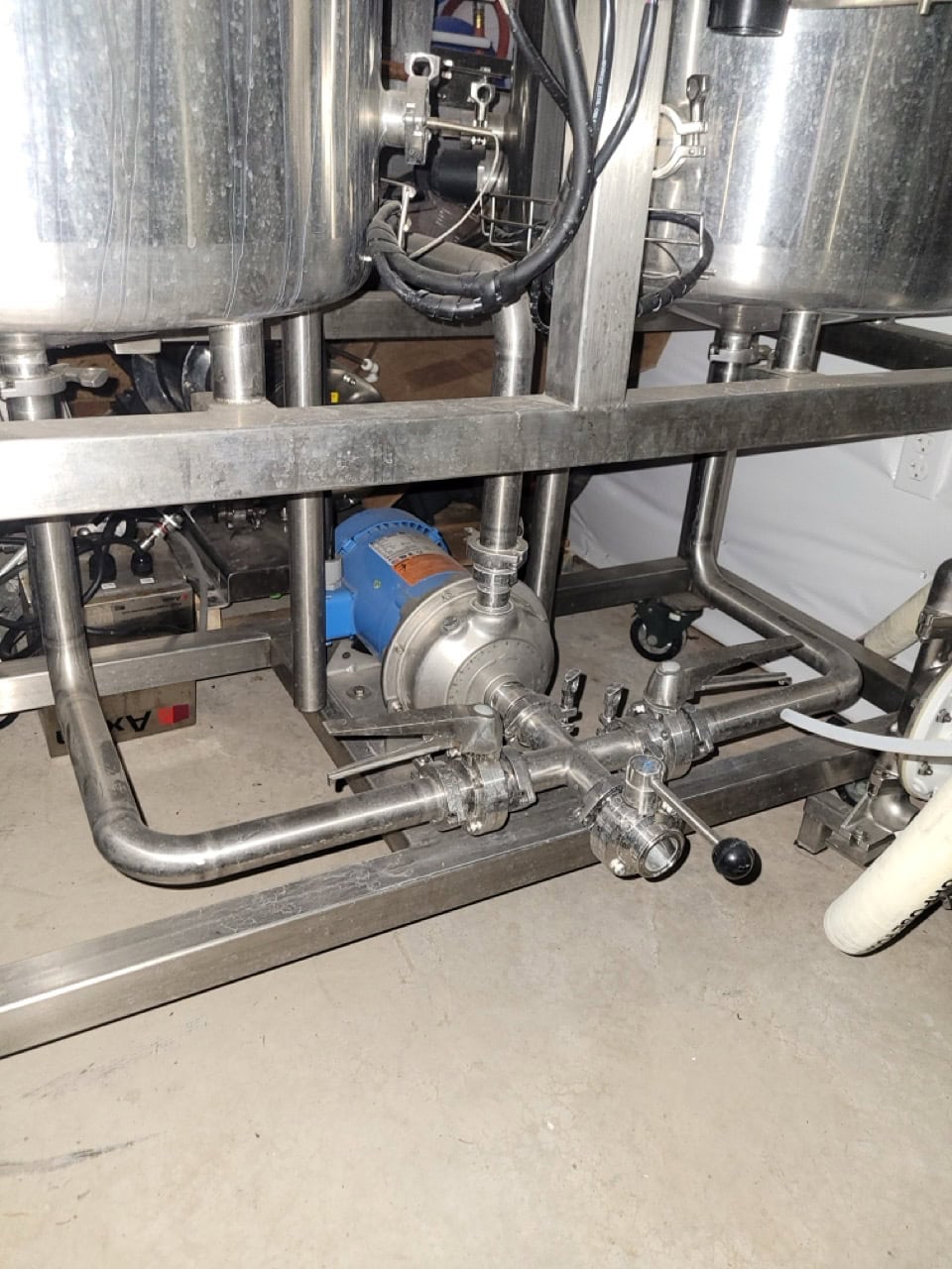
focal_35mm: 26
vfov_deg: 67.3
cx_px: 476
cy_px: 634
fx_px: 953
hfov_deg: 53.1
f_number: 1.8
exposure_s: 1/14
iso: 125
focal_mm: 5.4
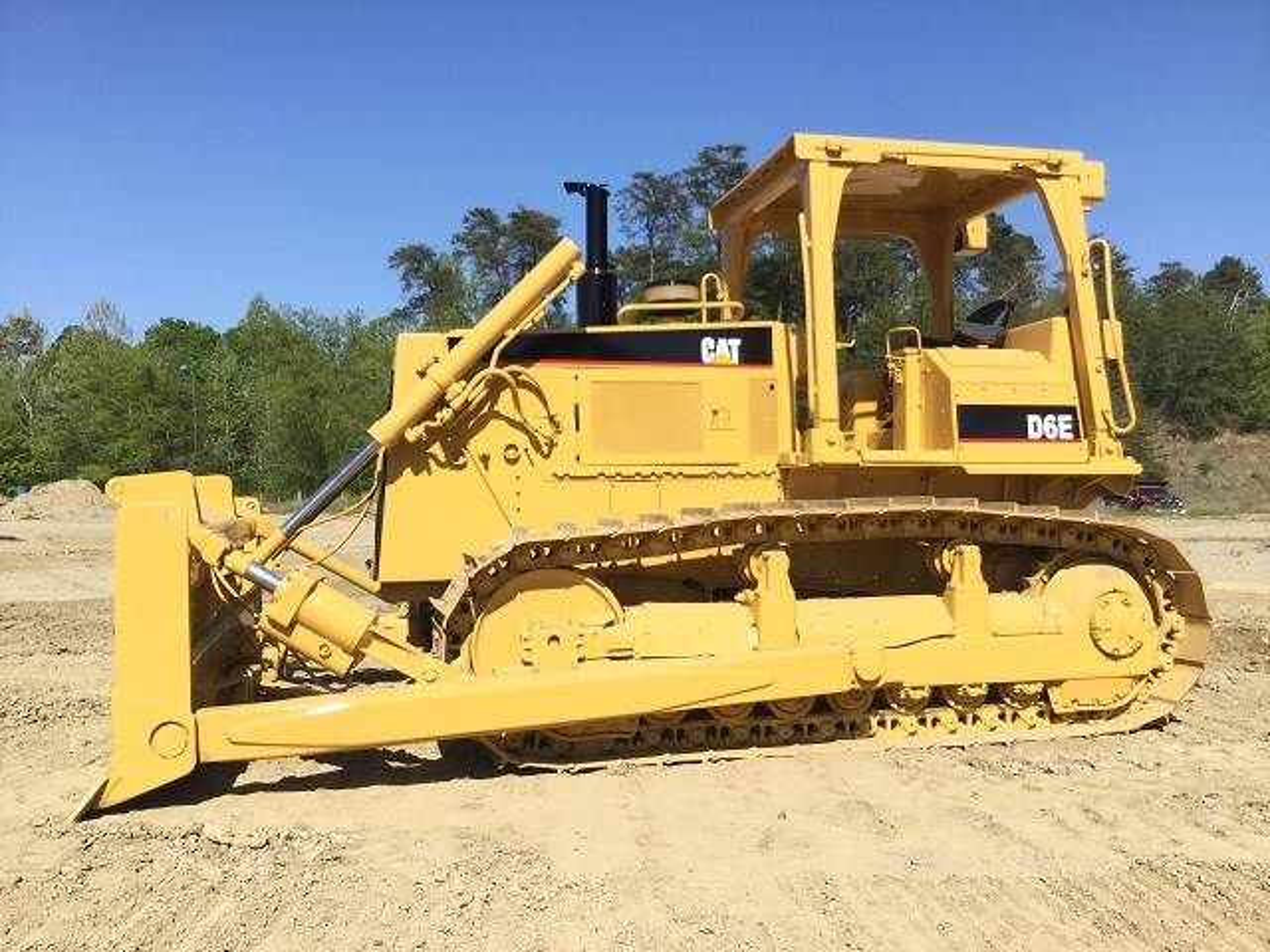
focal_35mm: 31
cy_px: 476
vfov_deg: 45.4
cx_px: 635
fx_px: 1137
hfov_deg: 58.4
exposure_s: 1/1217
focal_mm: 3.3
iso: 25
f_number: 2.4
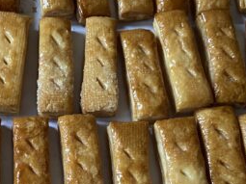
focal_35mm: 68
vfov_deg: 21.3
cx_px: 73
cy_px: 153
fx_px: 483
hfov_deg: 28.3
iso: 500
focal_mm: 4.25
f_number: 1.8
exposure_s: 1/54
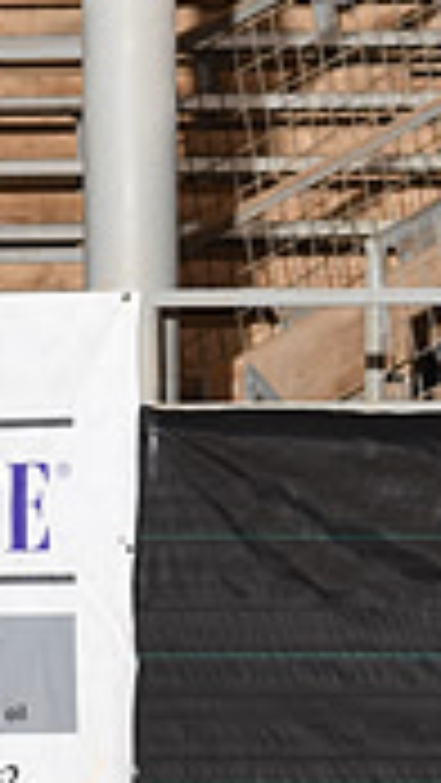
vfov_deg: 2.8
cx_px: 1238
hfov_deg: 1.6
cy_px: 803
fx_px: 15929
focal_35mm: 767
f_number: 5.6
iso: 1000
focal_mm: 220
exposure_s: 1/250
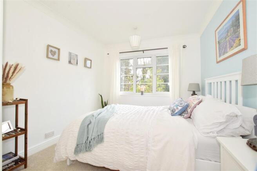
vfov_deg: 77.3
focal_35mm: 15
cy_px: 86
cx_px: 128
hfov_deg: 100.4
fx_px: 107
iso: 500
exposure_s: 1/60
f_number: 22
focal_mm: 10
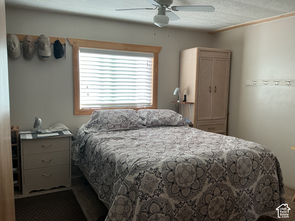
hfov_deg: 61.7
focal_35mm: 29
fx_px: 247
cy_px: 110
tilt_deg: -7.6
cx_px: 148
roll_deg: -1.8
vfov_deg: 48.2
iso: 40
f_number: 1.8
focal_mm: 3
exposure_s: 1/60
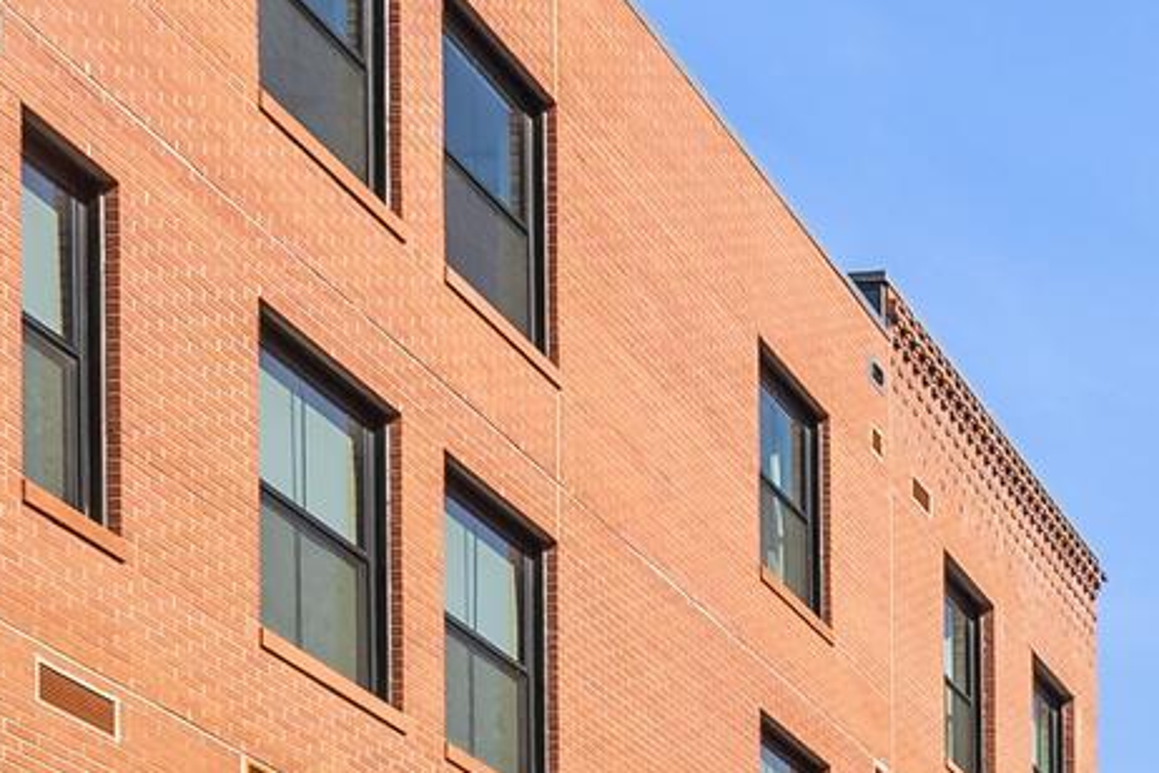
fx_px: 2357
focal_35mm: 73
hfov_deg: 21.5
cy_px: 1630
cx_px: 1892
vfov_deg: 14.7
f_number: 8
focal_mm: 16.5
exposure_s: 1/400
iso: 250
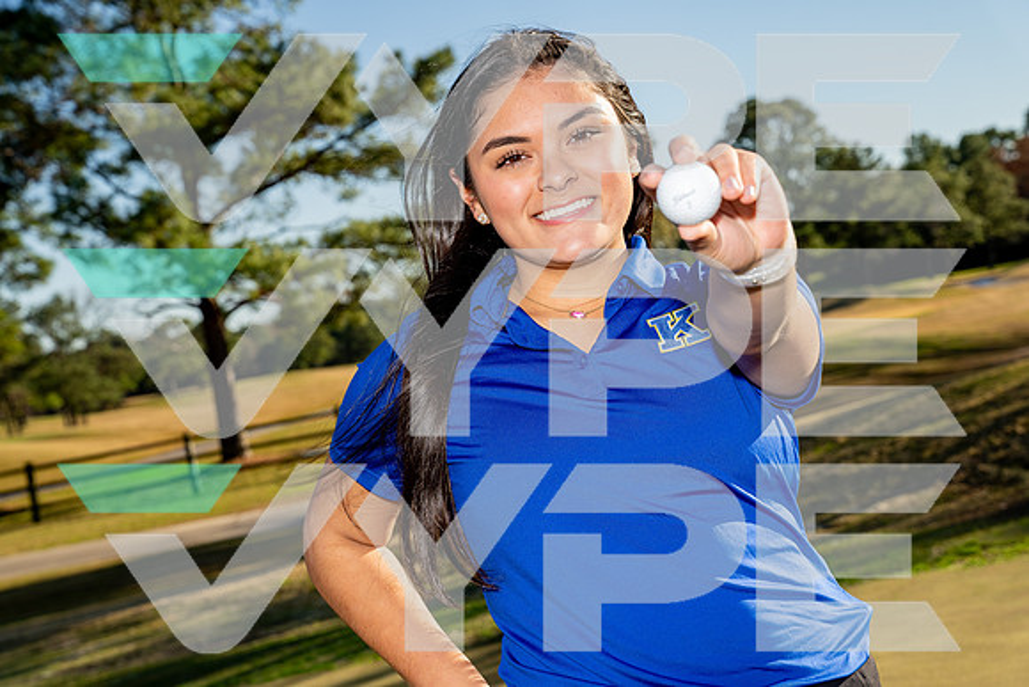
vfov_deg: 19.5
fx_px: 2001
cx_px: 514
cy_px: 344
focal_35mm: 70
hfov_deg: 28.8
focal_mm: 70
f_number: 8
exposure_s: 1/250
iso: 100
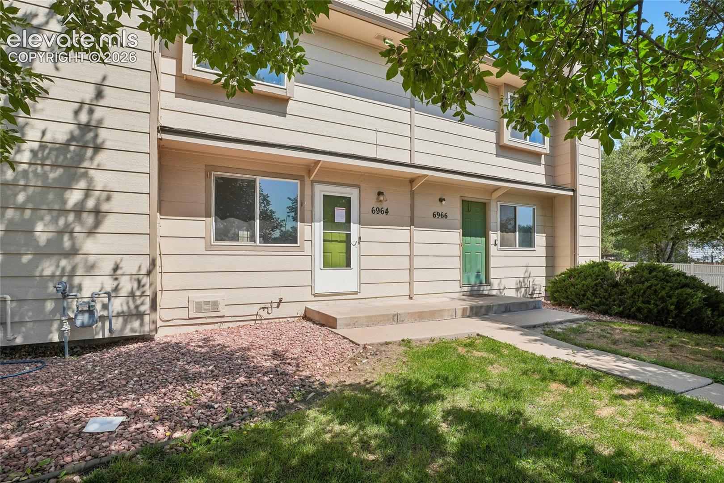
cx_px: 362
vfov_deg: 72.1
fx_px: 332
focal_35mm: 16
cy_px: 242
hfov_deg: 95.0
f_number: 8
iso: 100
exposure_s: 1/500
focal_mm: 11
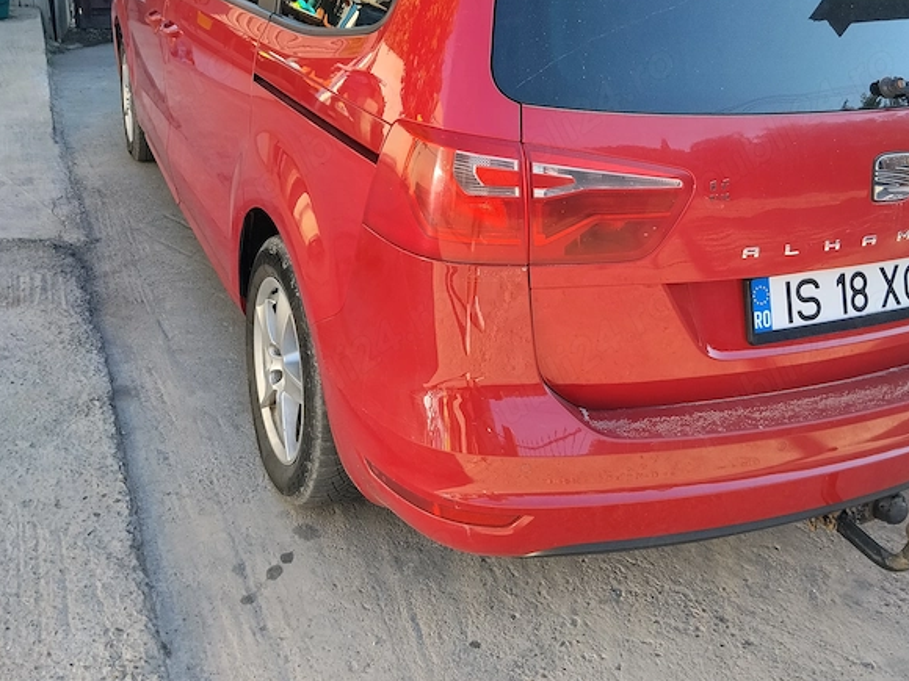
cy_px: 177
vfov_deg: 35.2
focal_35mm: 40
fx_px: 1050
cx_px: 462
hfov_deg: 46.8
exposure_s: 1/310
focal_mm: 3.96
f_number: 1.8
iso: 50
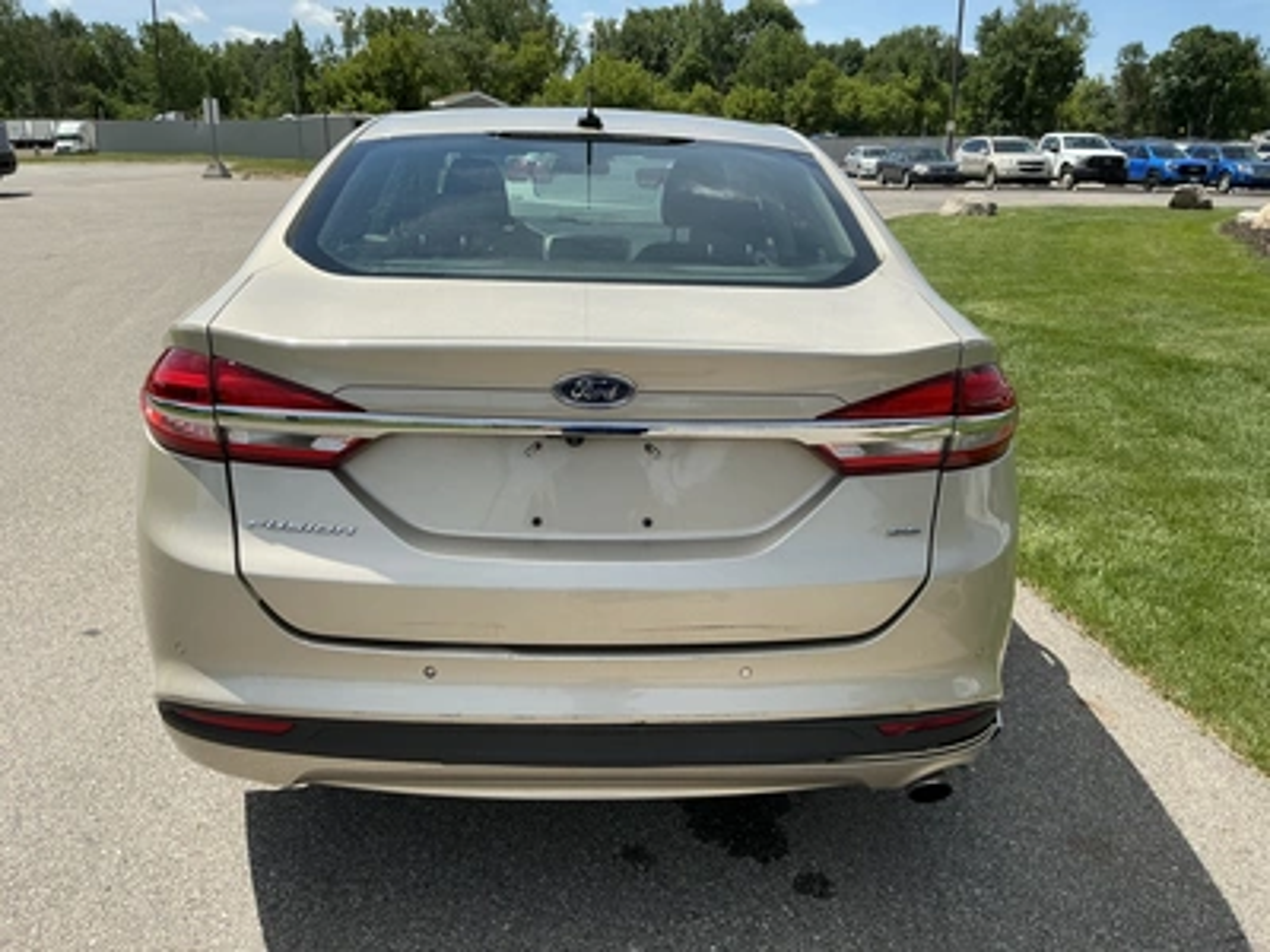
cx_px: 635
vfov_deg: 49.7
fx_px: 1027
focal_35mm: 28
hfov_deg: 63.4
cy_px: 476
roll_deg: +0.2
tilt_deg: -16.3
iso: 25
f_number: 1.8
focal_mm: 3
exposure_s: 1/1786
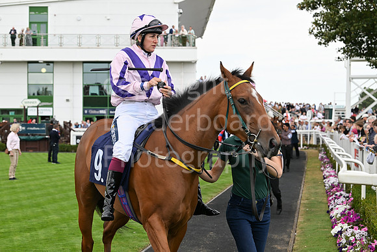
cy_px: 126
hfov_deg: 28.8
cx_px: 188
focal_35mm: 70
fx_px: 733
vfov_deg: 19.5
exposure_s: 1/500
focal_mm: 70
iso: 400
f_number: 5.6
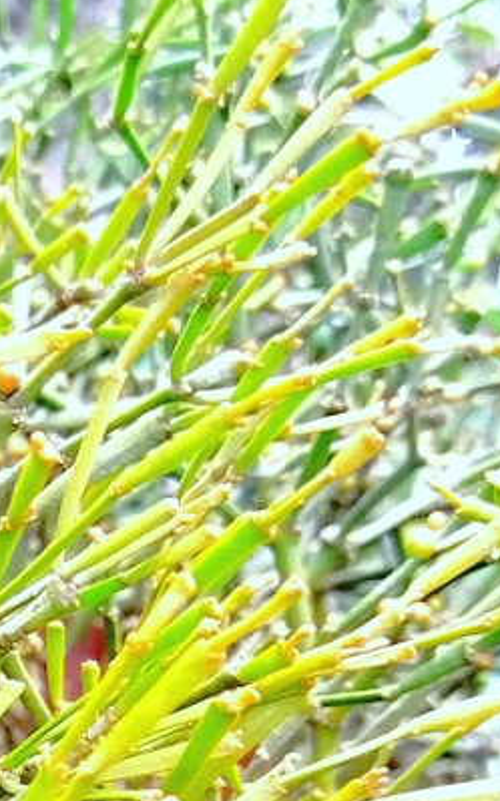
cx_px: -149
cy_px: 862
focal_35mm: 85
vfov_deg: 23.0
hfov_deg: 14.7
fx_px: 1855
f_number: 1.9
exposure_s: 1/50
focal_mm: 4.95
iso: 521
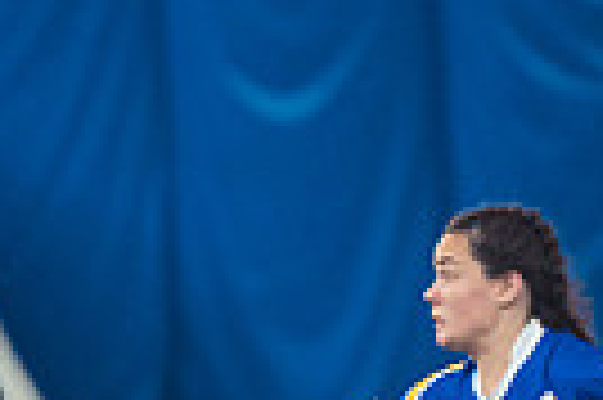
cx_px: 423
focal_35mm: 1071
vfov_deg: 1.3
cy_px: 571
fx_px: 17917
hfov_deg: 1.9
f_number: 2.8
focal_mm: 165
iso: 2800
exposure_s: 1/320
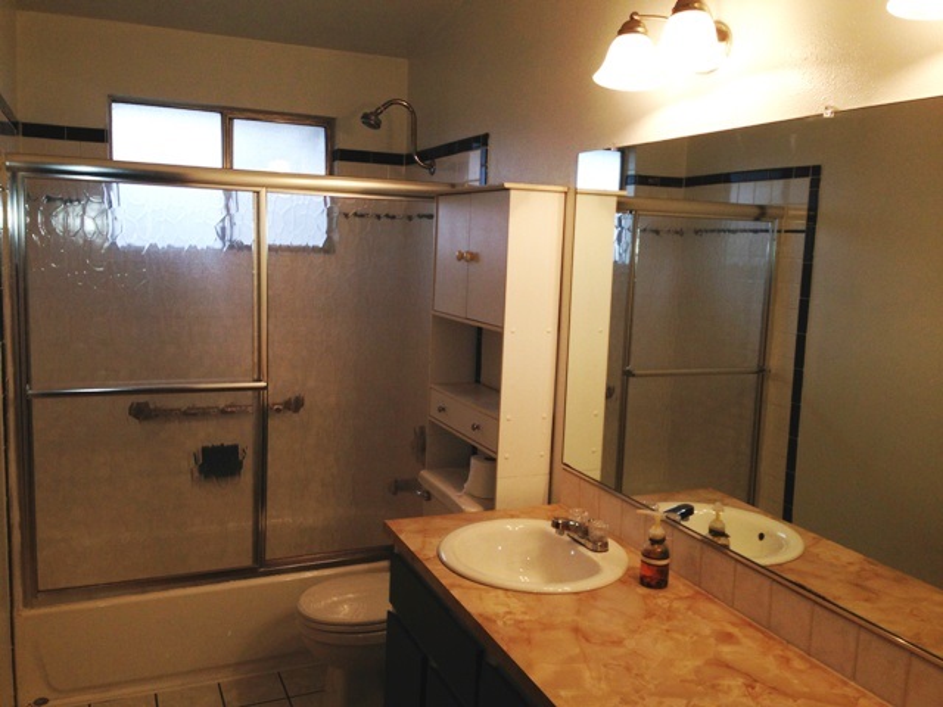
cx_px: 472
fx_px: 899
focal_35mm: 33
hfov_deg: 55.4
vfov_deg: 42.9
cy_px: 354
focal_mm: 4.12
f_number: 2.4
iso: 50
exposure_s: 1/52
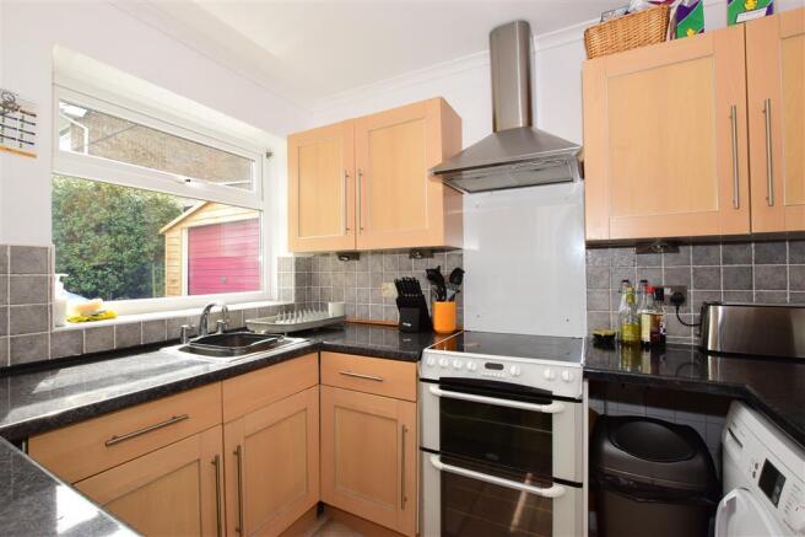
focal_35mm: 15
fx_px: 335
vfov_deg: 77.3
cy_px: 268
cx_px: 402
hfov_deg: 100.4
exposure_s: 1/200
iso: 640
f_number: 9
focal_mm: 10
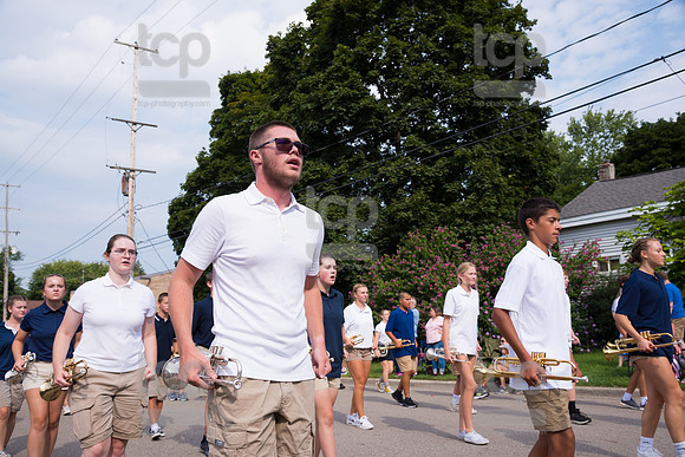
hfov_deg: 61.9
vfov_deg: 43.6
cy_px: 228
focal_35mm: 30
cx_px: 342
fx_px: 571
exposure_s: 1/500
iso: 125
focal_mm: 30
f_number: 6.3
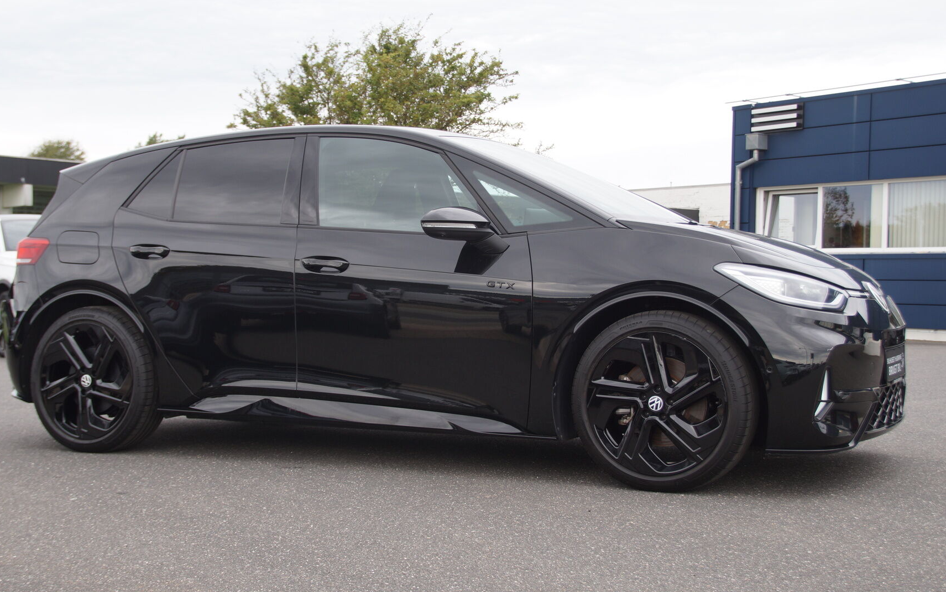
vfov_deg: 26.9
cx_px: 445
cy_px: 281
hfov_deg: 41.8
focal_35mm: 48
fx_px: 1238
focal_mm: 28
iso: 100
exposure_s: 1/80
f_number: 4.5
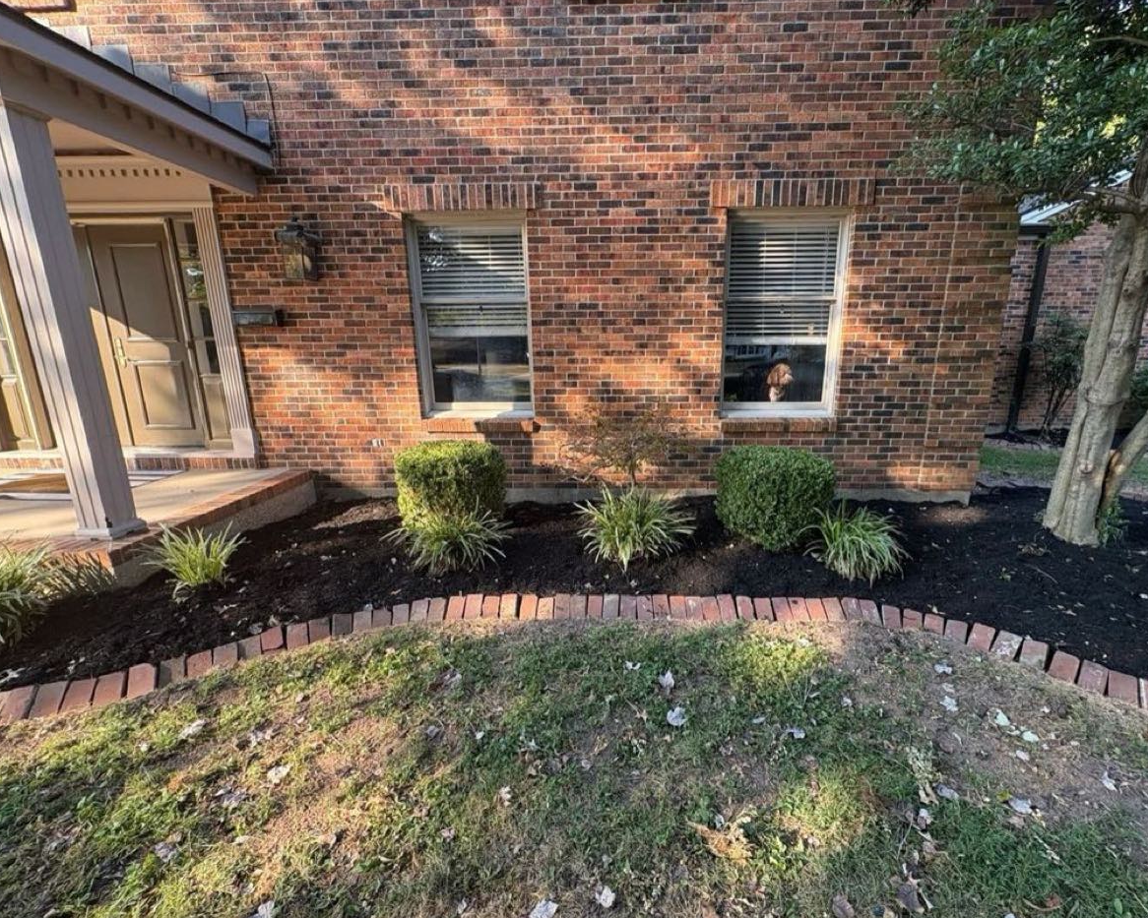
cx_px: 617
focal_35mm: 15
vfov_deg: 84.0
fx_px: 510
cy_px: 469
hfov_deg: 96.6
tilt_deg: -11.9
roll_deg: +1.2
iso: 80
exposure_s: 1/132
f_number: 2.2
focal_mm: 2.22
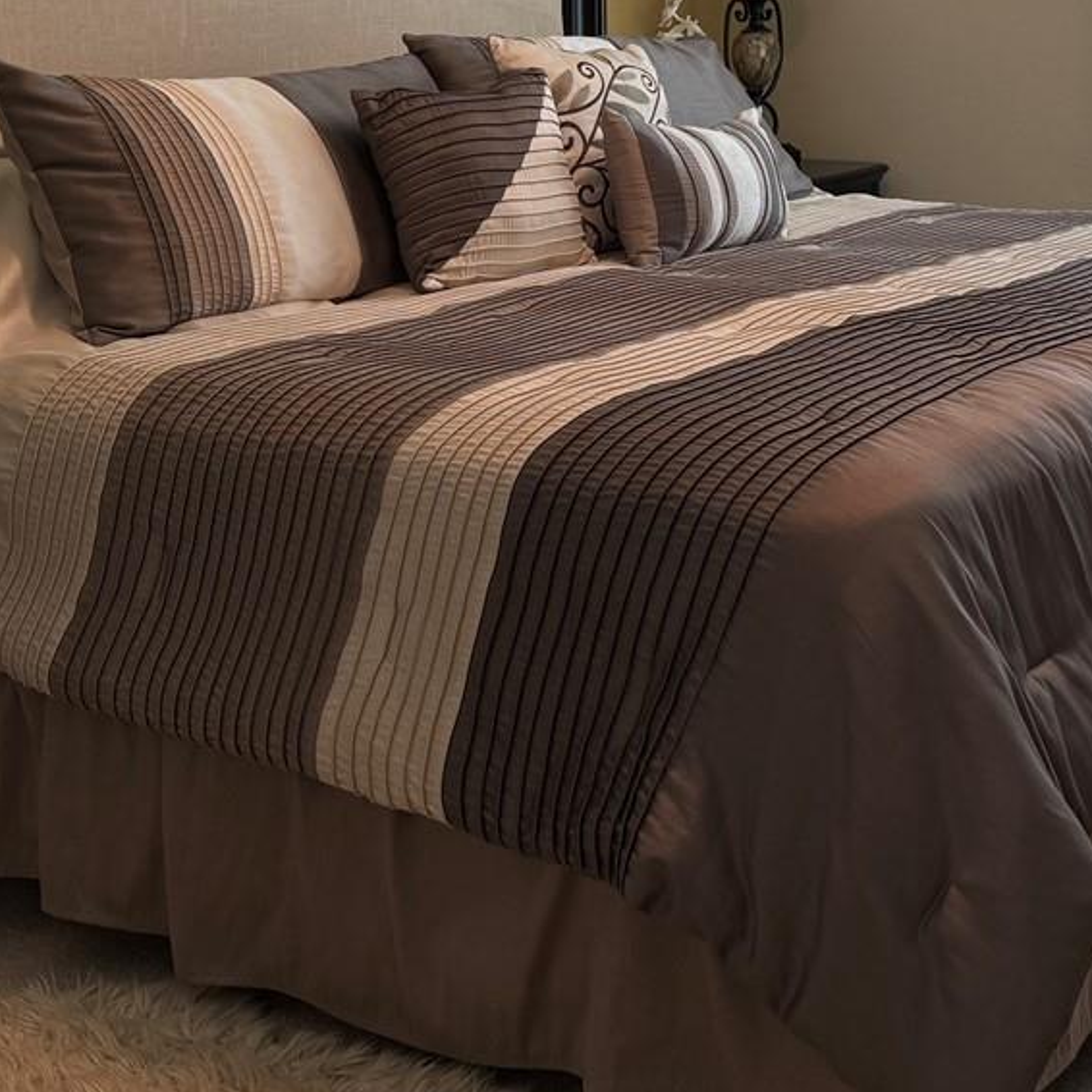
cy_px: 0
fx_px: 2141
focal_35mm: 60
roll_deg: +0.1
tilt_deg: -1.9
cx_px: 1042
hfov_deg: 27.3
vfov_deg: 27.0
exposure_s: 1/120
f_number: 1.78
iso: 80
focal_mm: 6.76
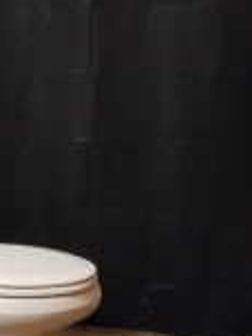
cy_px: 78
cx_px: -15
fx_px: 679
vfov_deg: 27.3
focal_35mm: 70
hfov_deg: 20.2
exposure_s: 1/30
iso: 631
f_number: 2.2
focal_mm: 1.66
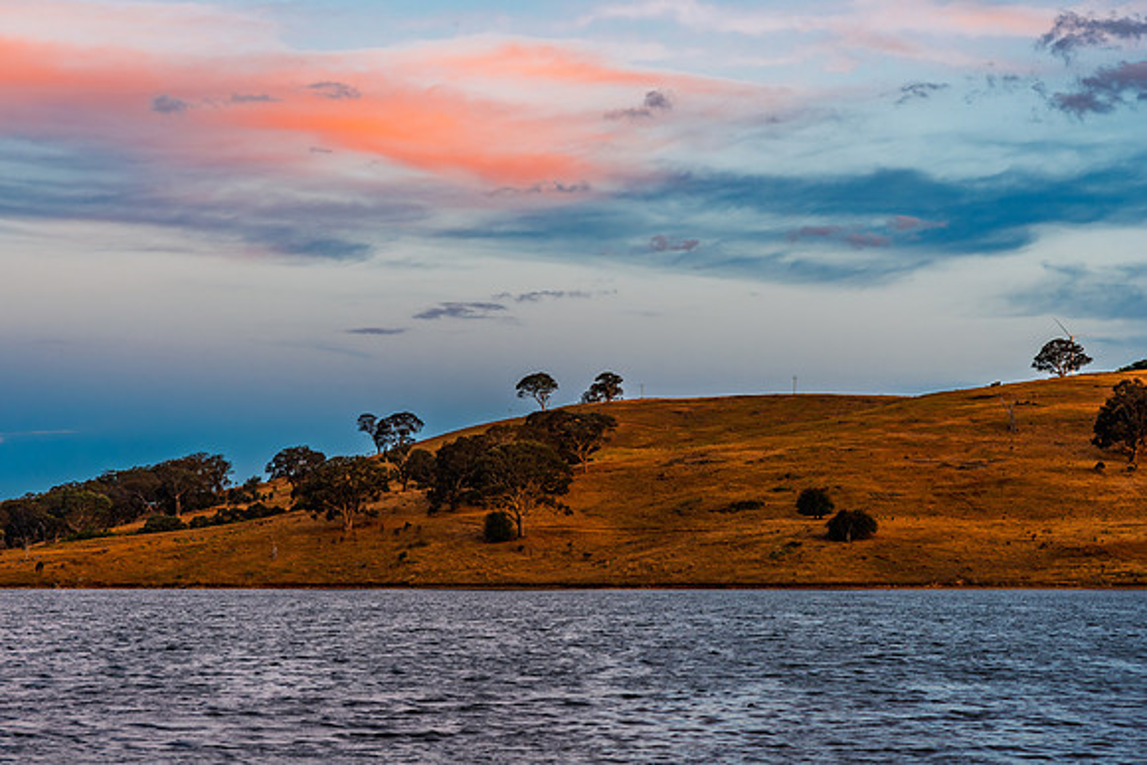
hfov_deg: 25.9
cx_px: 559
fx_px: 2497
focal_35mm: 78
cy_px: 382
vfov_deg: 17.4
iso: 100
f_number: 9
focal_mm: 50
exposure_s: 1/6
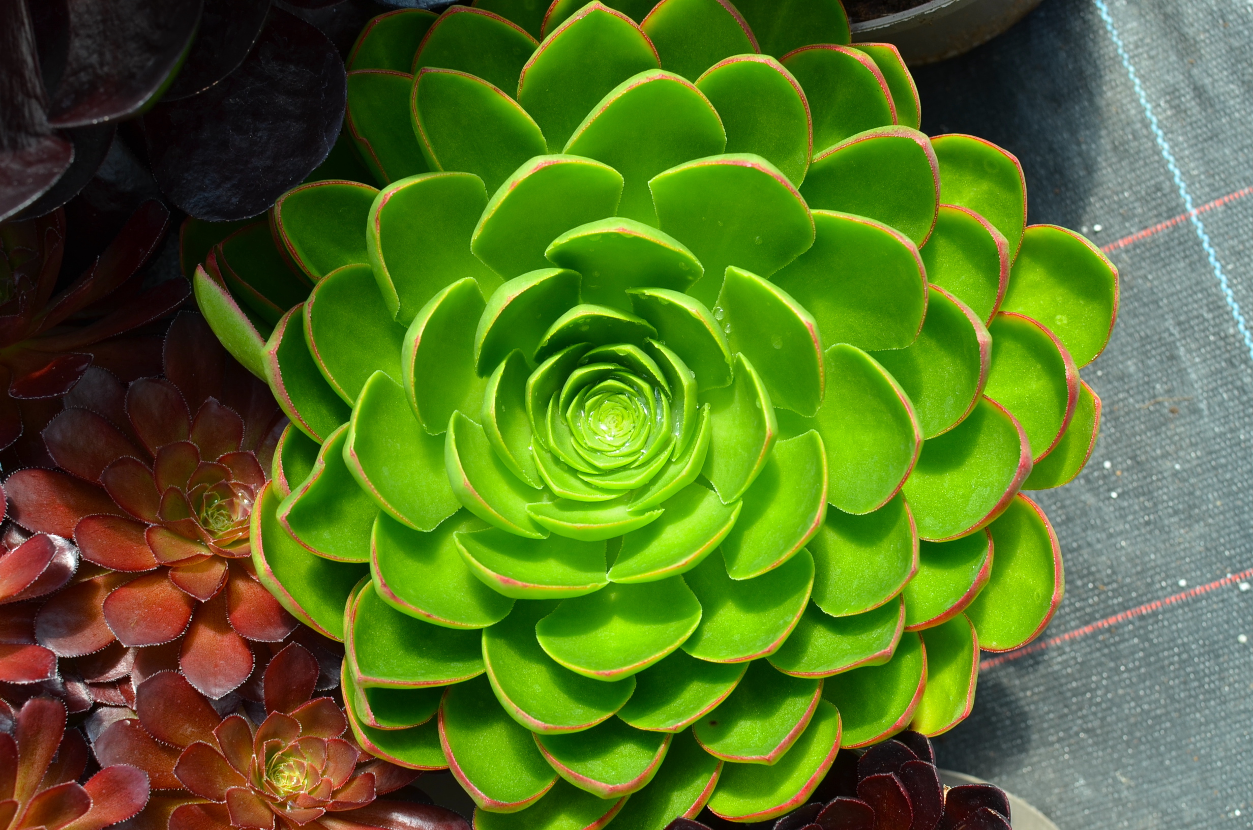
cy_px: 415
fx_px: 1824
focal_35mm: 52
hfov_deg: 37.9
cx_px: 626
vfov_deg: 25.6
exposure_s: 1/160
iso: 200
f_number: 6.3
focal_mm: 35
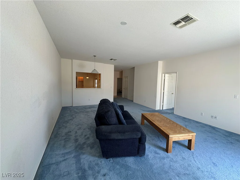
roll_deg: -1.7
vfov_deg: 85.7
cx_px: 120
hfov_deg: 102.1
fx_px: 97
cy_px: 90
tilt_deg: -4.0
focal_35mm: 14
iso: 80
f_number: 2.2
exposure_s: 1/120
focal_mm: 2.22
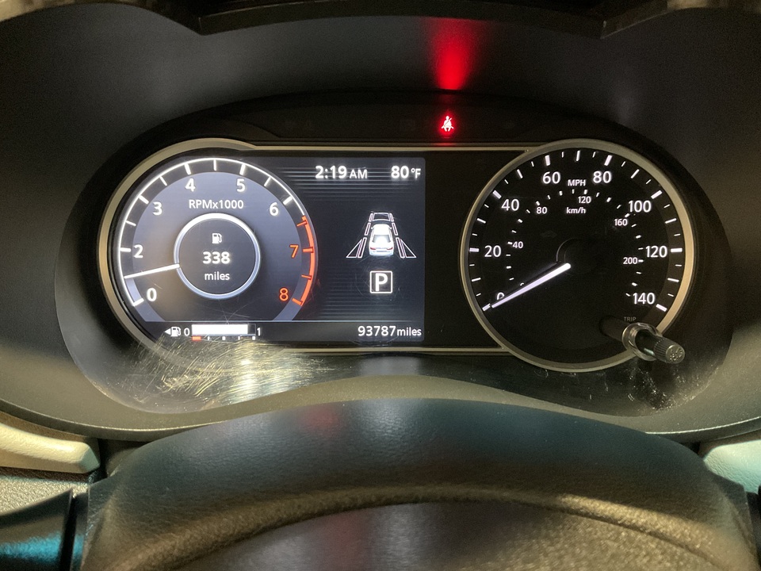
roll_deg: -0.3
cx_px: 380
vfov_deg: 48.2
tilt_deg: -27.1
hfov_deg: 61.7
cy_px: 286
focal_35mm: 29
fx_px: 638
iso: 500
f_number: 1.8
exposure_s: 1/30
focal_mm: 3
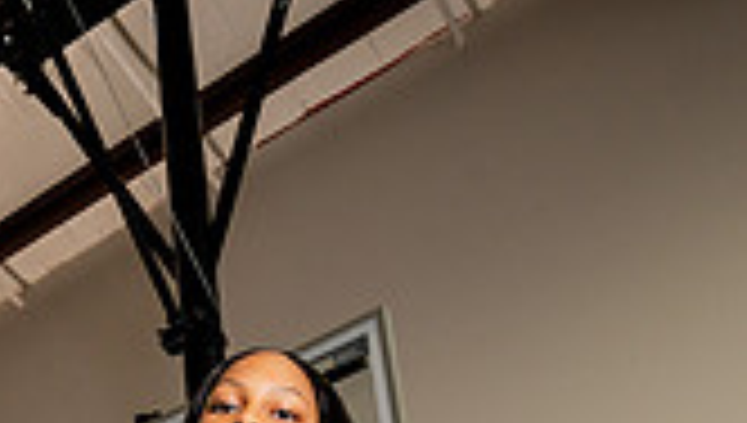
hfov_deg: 30.9
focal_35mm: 68
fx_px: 1349
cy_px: 972
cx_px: 297
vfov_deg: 13.6
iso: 640
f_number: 7.1
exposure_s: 1/200
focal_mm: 24
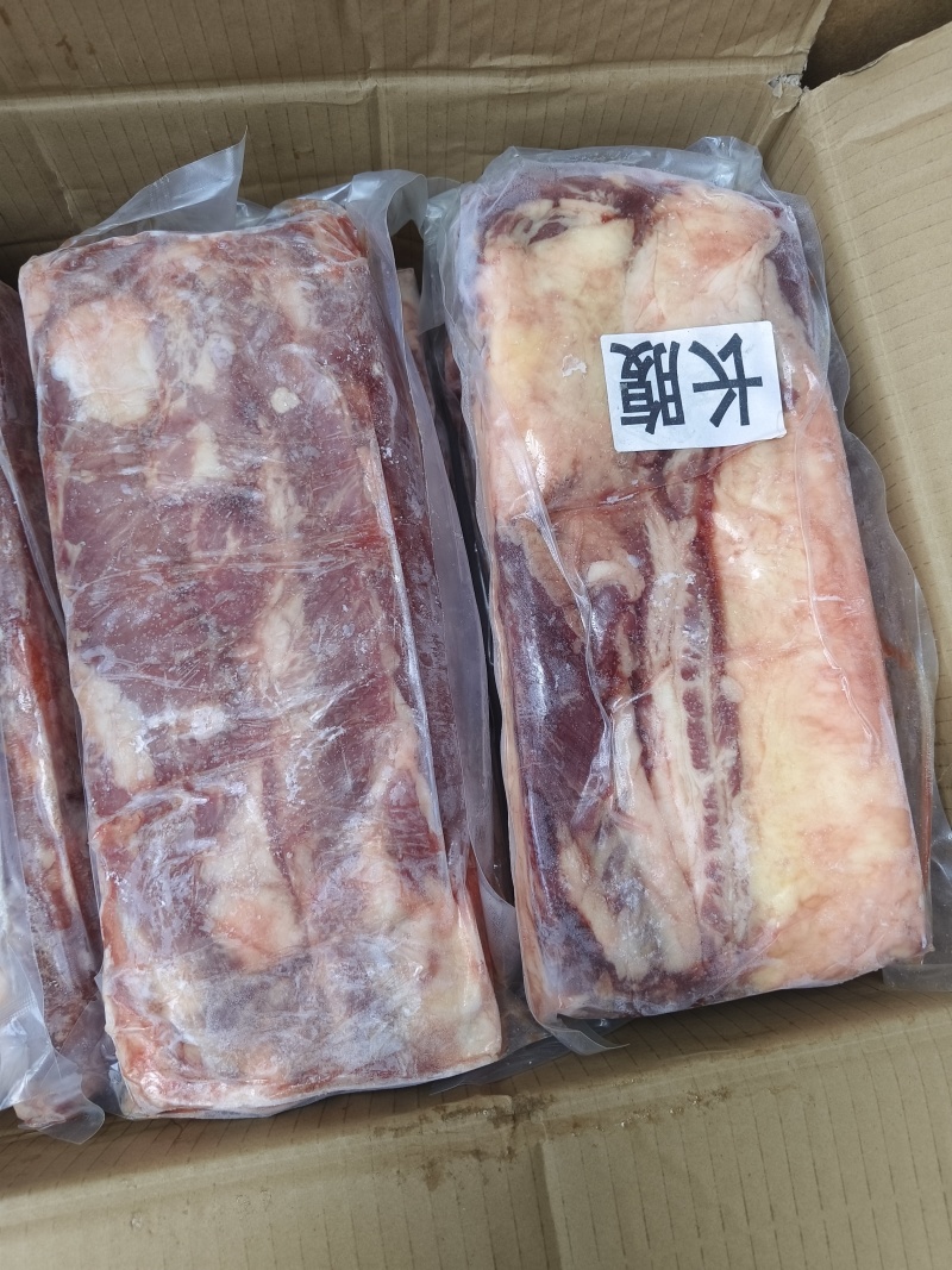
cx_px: 476
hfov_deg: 58.9
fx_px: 844
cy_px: 635
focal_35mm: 23
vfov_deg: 73.9
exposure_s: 1/100
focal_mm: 5.6
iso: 82
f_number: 1.88
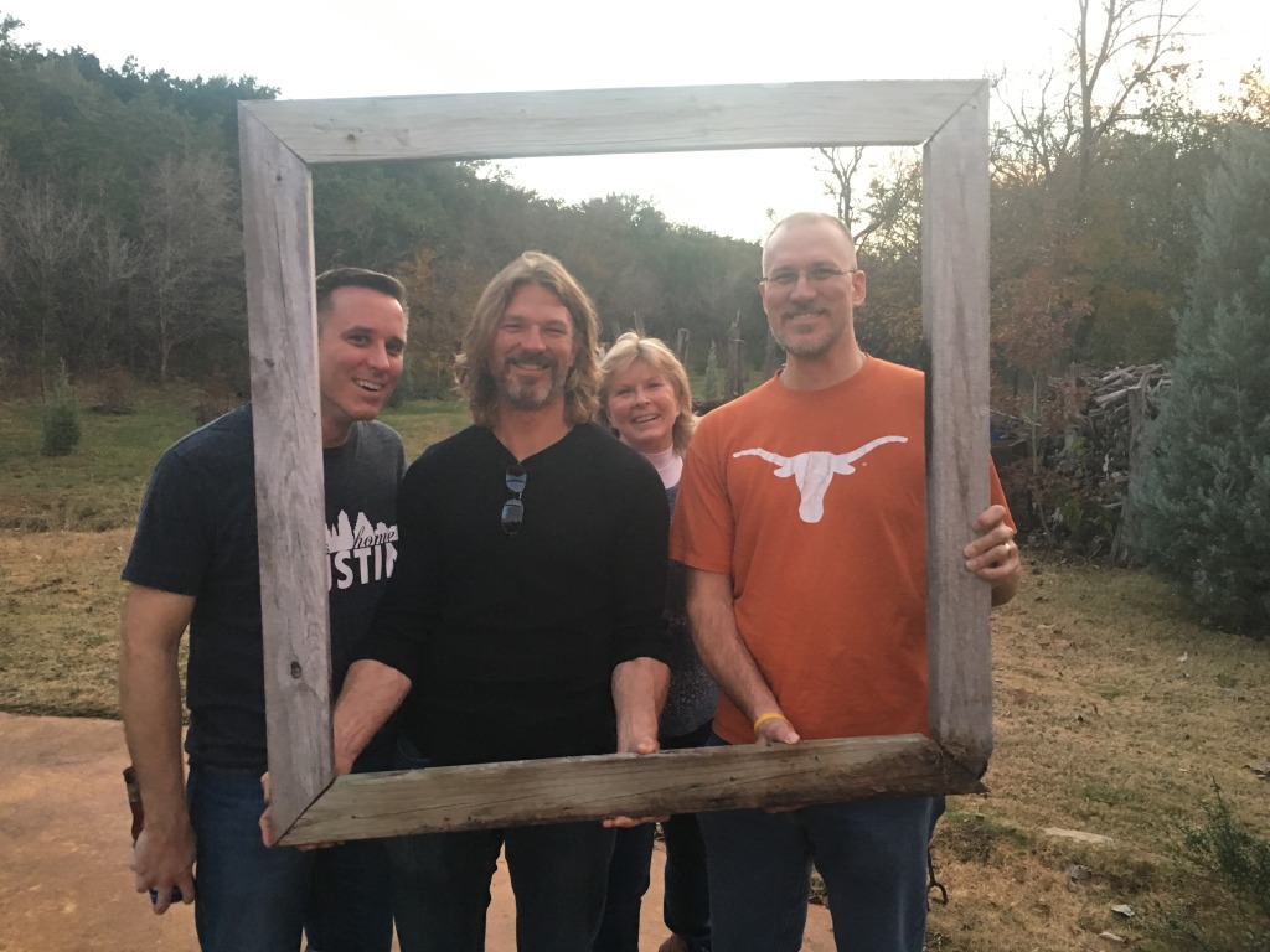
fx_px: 1064
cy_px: 476
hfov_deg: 61.7
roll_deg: -1.1
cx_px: 635
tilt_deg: -5.2
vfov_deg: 48.2
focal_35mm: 29
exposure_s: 1/24
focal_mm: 4.15
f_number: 2.2
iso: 200
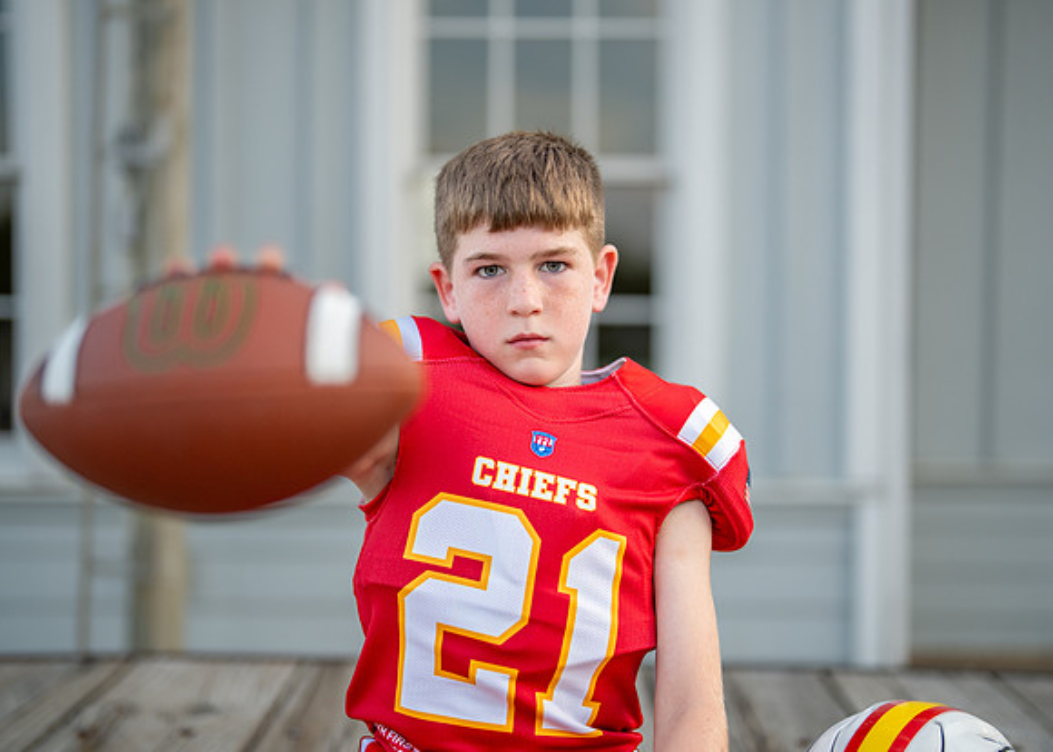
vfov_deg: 25.8
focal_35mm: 55
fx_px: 1640
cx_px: 538
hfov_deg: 35.6
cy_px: 365
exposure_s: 1/1250
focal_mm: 50
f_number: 1.2
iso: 200
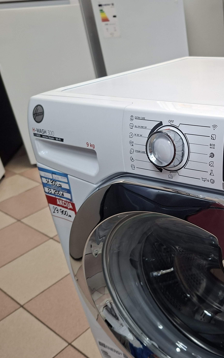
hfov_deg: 34.6
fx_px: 322
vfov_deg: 58.1
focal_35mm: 33
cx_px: 227
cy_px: 178
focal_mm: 5.54
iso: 250
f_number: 1.8
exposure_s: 1/50
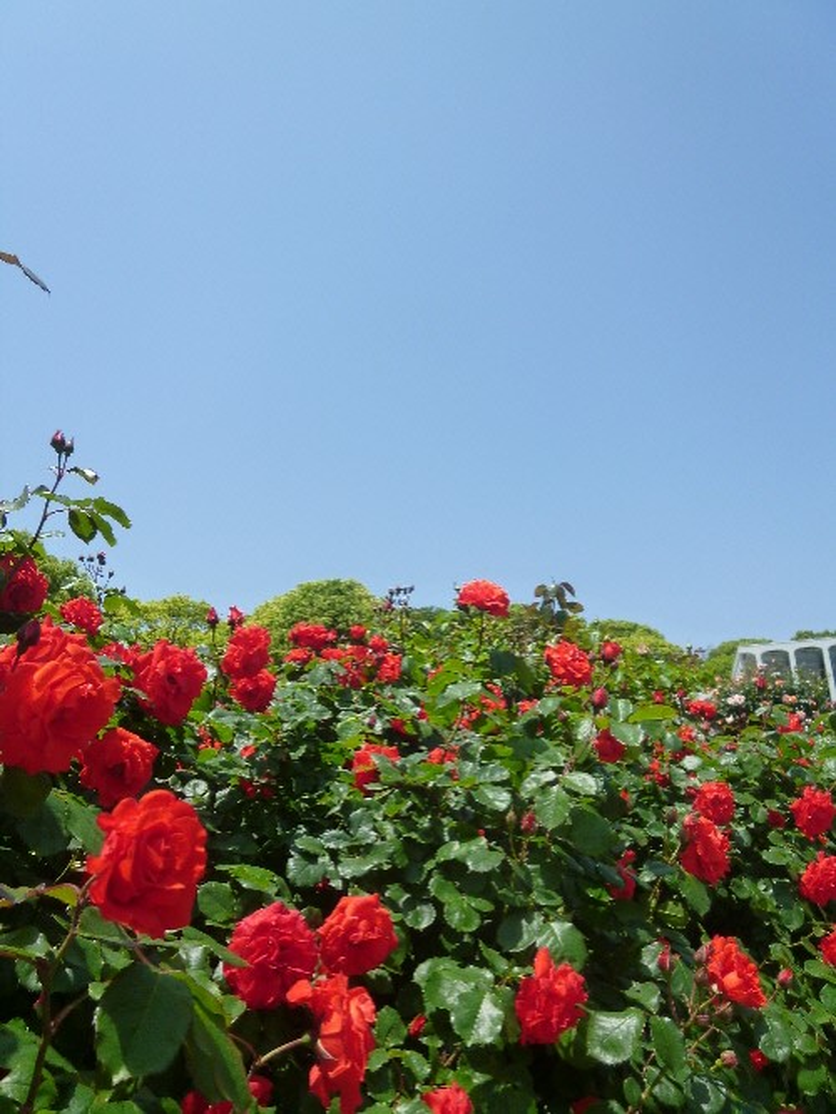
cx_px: 418
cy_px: 557
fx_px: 772
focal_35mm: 24
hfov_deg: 56.8
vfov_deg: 71.6
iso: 160
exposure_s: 1/200
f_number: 8
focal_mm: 4.3
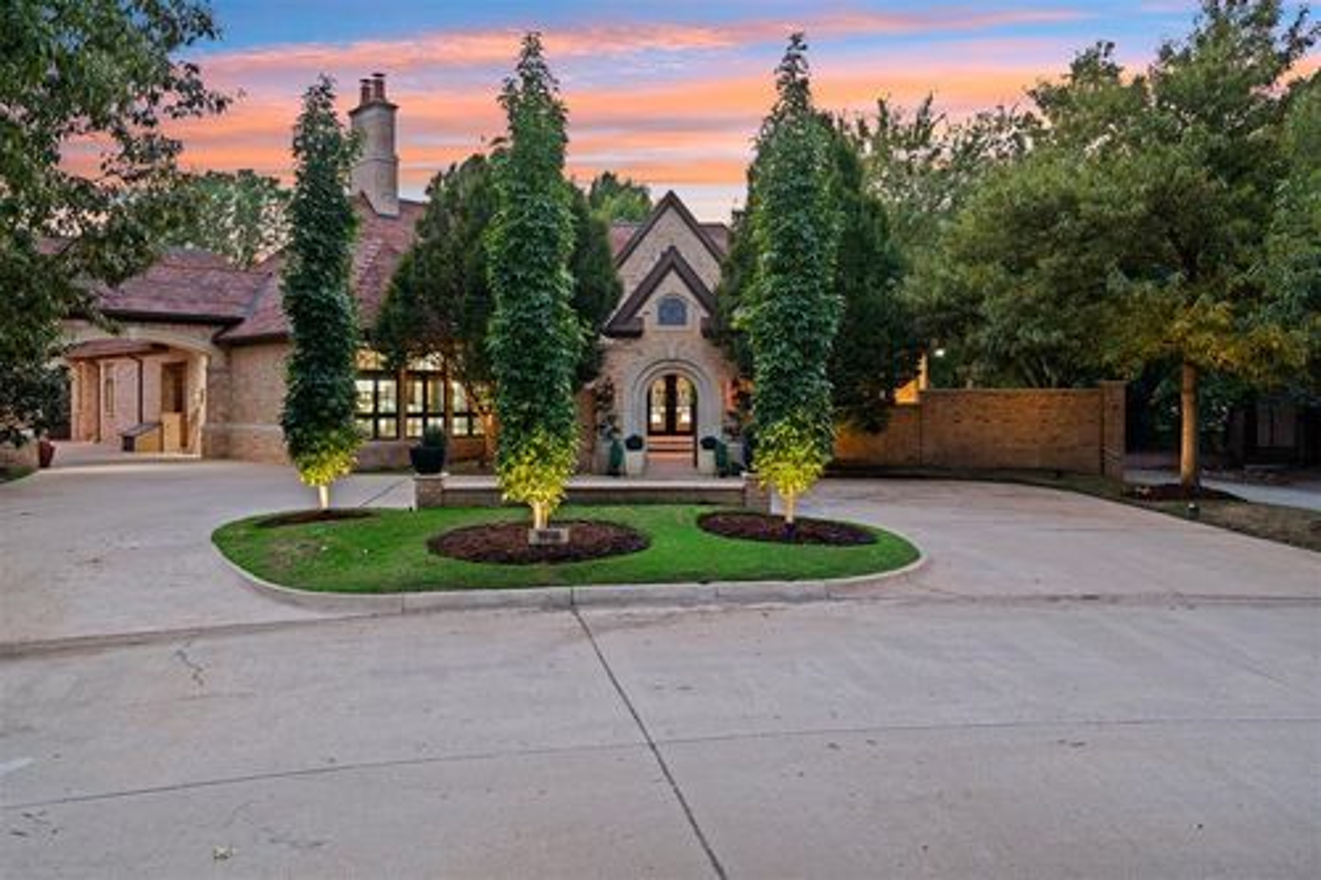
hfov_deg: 71.5
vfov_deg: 51.3
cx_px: 660
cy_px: 440
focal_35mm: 25
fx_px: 917
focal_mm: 25
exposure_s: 1.6
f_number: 7.1
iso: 200
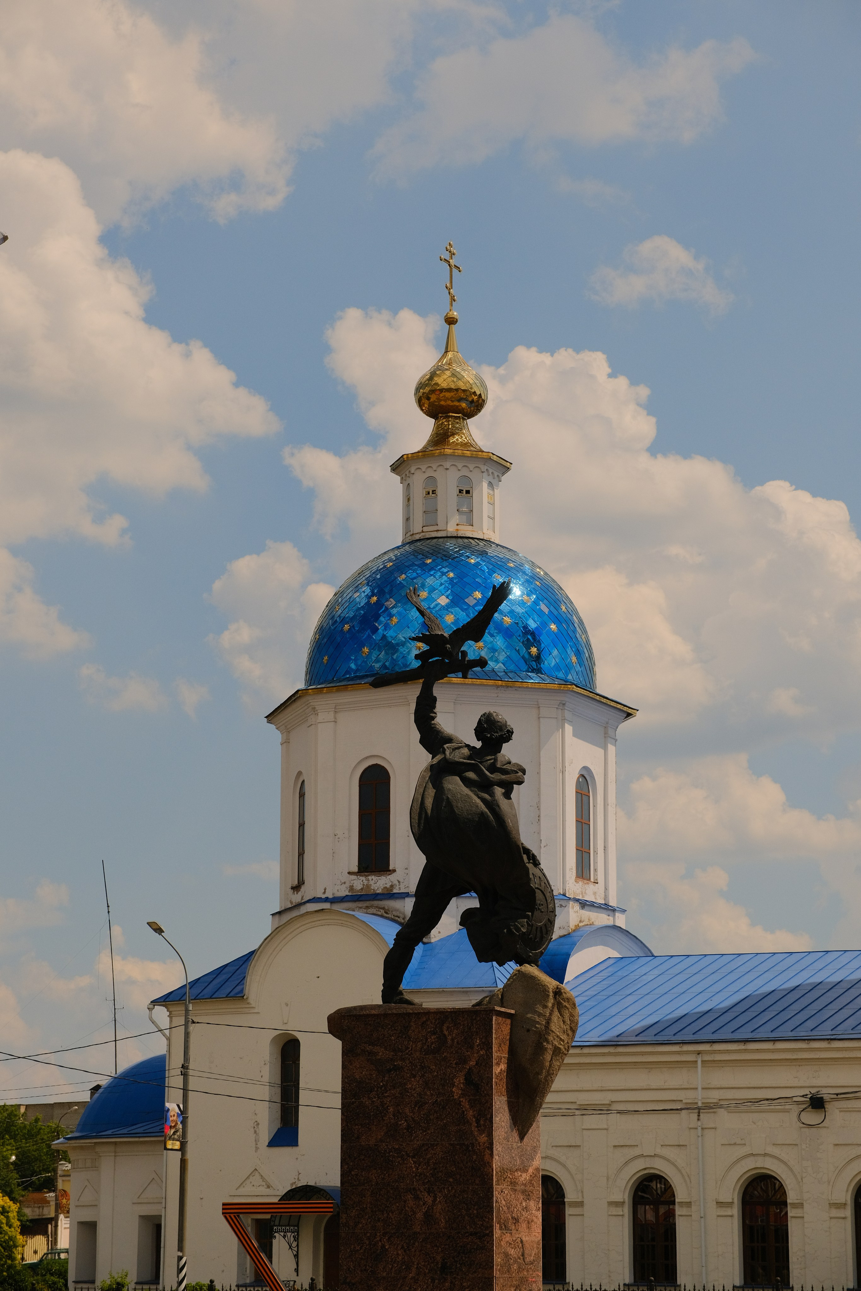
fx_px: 2690
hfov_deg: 18.2
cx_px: 430
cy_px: 646
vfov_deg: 27.0
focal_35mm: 75
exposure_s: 1/5000
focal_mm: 50
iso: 640
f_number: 6.4
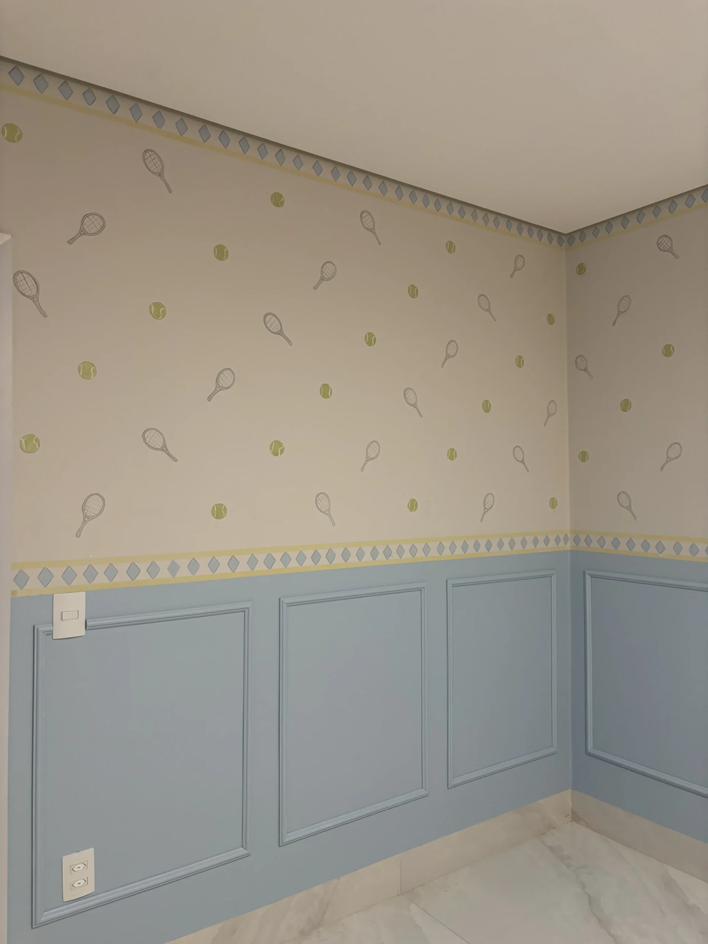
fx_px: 709
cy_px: 472
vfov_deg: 67.3
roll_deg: -0.4
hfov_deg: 53.1
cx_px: 354
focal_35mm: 26
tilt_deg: +1.6
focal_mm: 5.96
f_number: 1.6
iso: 160
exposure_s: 1/60
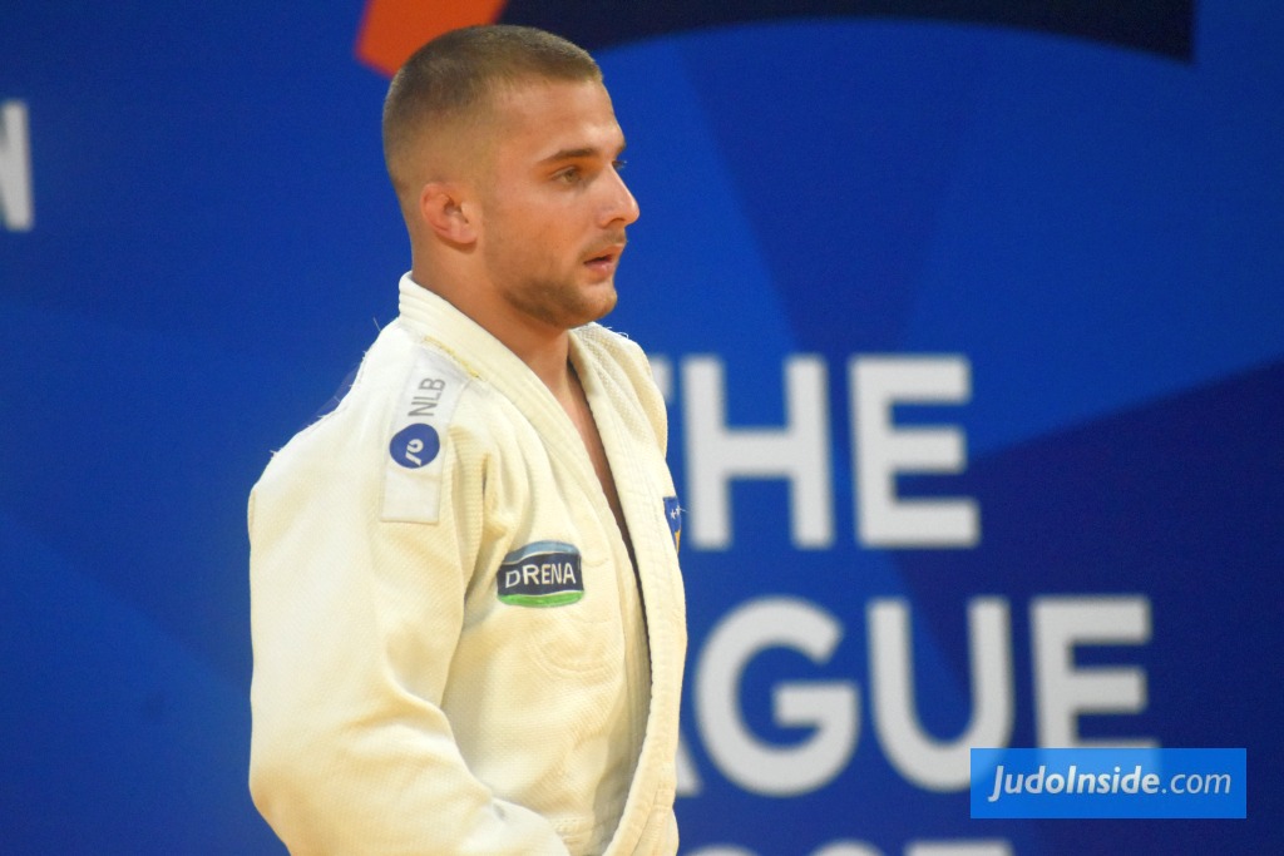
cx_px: 642
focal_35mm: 450
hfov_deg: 4.6
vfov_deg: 3.1
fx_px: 16051
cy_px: 428
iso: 6400
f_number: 7.1
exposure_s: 1/640
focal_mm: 300
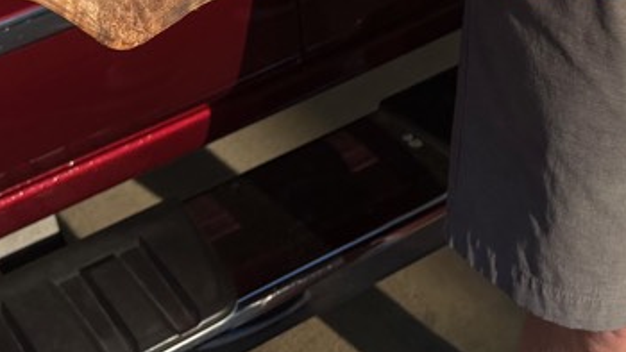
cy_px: -354
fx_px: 1610
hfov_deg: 21.5
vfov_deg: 11.3
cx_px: 569
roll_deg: -1.7
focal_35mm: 97
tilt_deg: -15.9
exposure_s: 1/2985
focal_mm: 5.96
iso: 50
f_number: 1.6
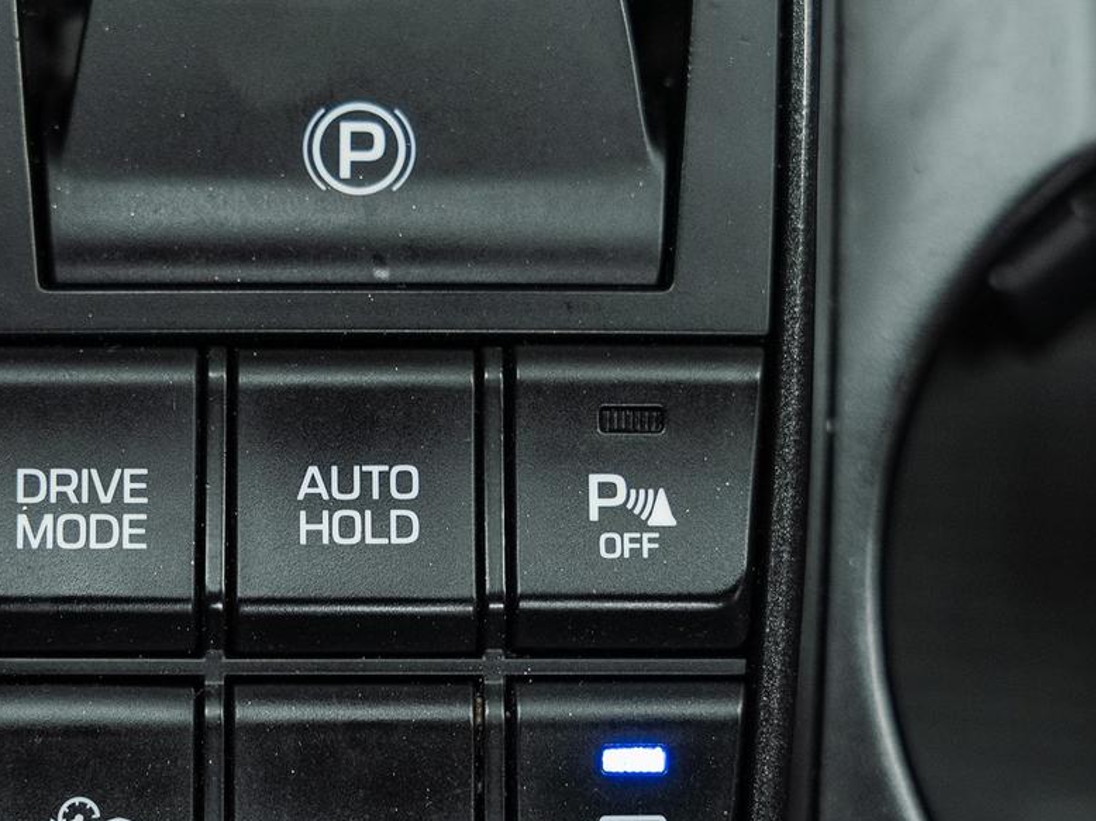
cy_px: 525
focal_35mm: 89
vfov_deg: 16.6
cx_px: 374
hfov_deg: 21.9
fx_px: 2817
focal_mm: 42.8
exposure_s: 1/40
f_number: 3.5
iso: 1000
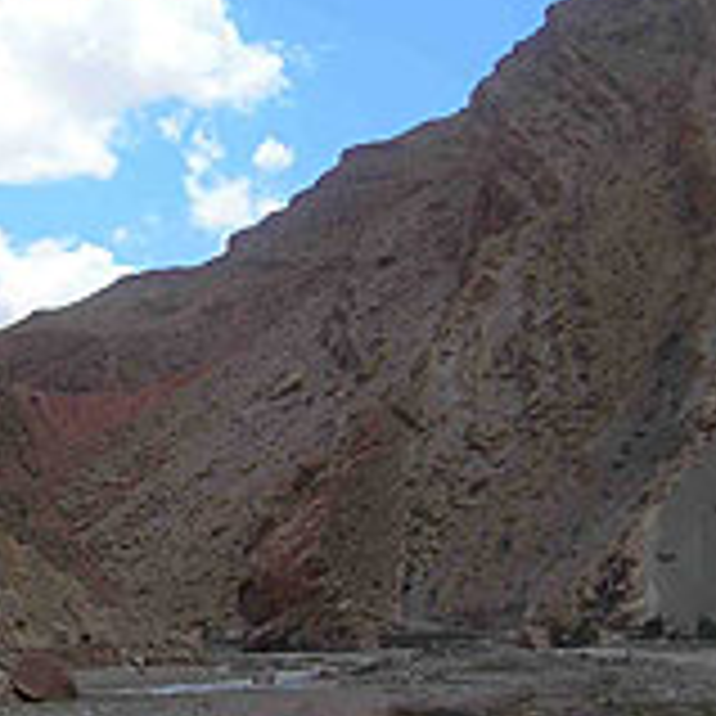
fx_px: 2223
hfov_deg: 18.1
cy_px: 257
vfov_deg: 18.3
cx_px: 108
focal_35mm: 95
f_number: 4.8
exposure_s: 1/457
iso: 50
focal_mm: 7.8
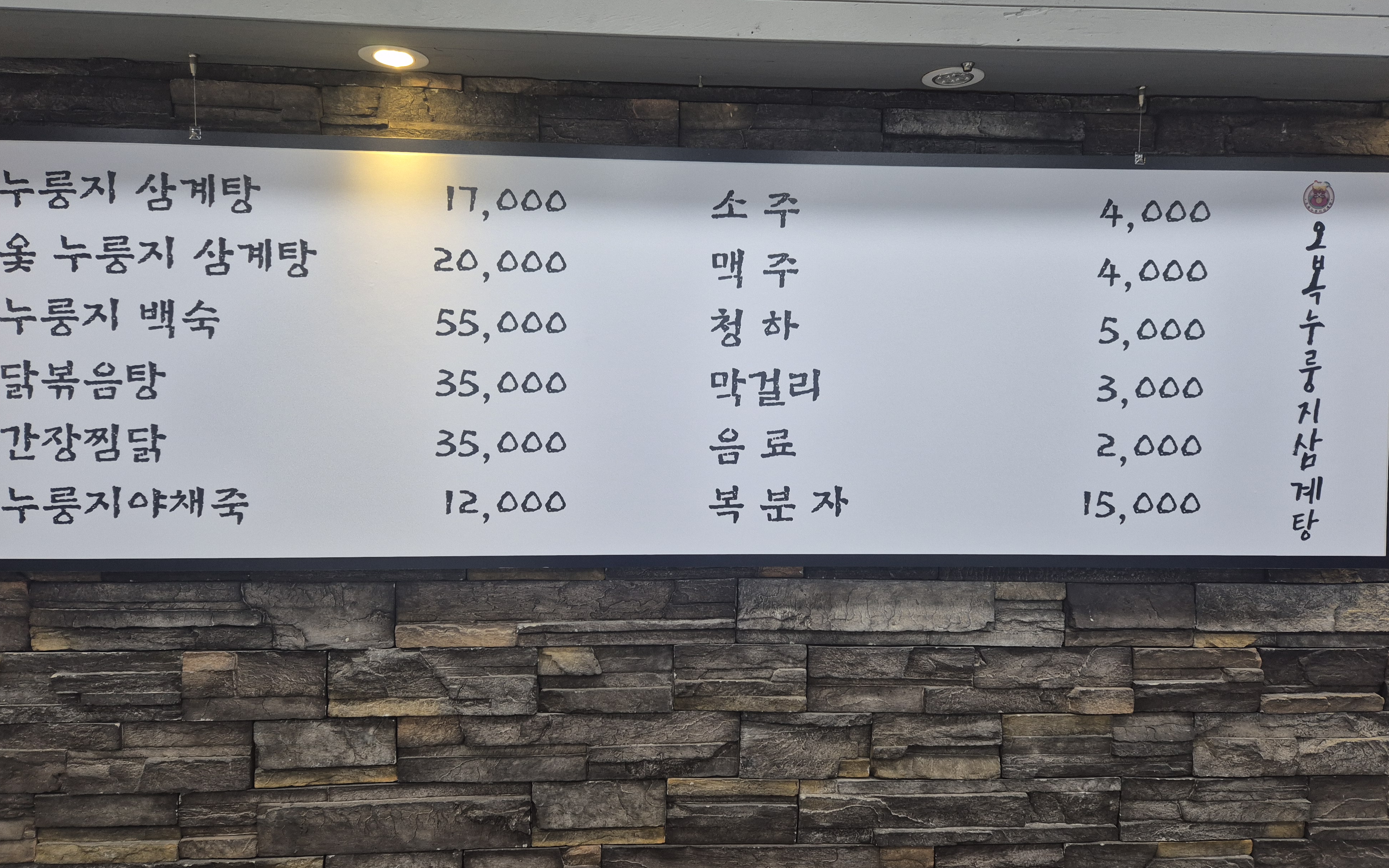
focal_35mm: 25
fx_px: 946
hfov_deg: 72.5
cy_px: 418
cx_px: 684
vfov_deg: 49.3
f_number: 1.8
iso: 200
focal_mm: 5.4
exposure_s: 1/120
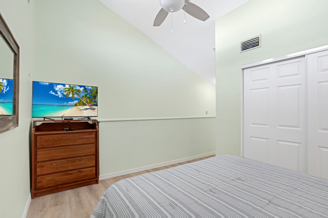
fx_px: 155
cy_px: 109
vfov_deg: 70.4
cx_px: 164
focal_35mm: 17
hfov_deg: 93.3
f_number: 8
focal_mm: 17
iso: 800
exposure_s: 1/4
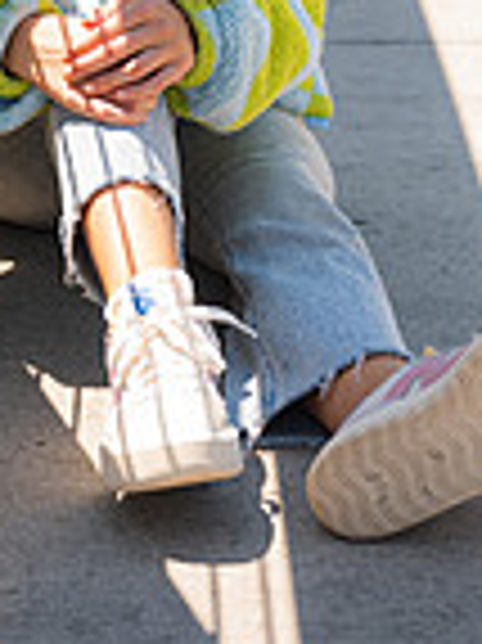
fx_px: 2808
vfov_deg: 12.6
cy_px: -261
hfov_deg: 9.8
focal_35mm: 151
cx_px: 137
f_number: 3.5
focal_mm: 50
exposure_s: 1/1000
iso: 160
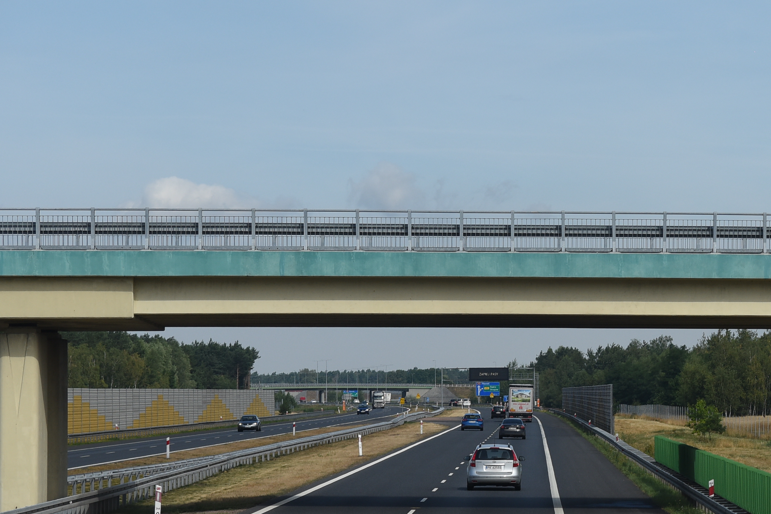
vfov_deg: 7.5
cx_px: 800
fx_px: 3897
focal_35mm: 182
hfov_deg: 11.2
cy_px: 320
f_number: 5
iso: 250
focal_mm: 78
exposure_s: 1/1000
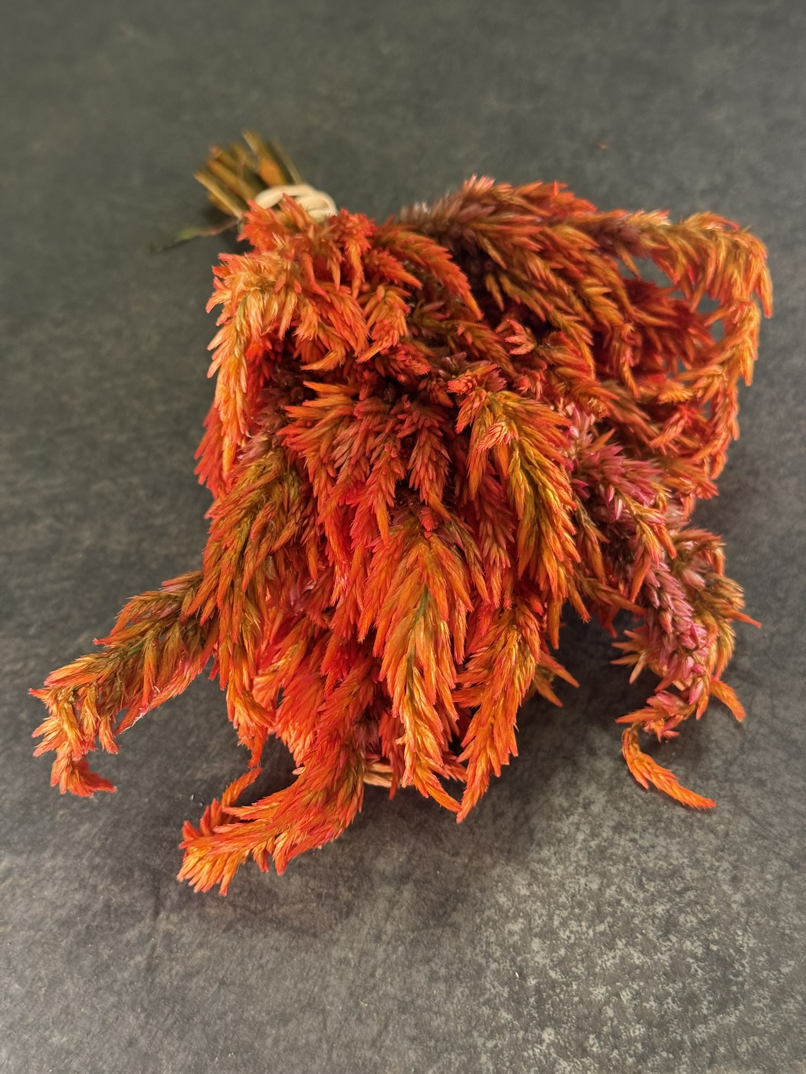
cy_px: 537
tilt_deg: -48.7
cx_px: 403
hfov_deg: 30.3
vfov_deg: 39.7
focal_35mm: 48
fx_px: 1490
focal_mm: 6.76
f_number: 1.78
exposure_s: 1/43
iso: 125
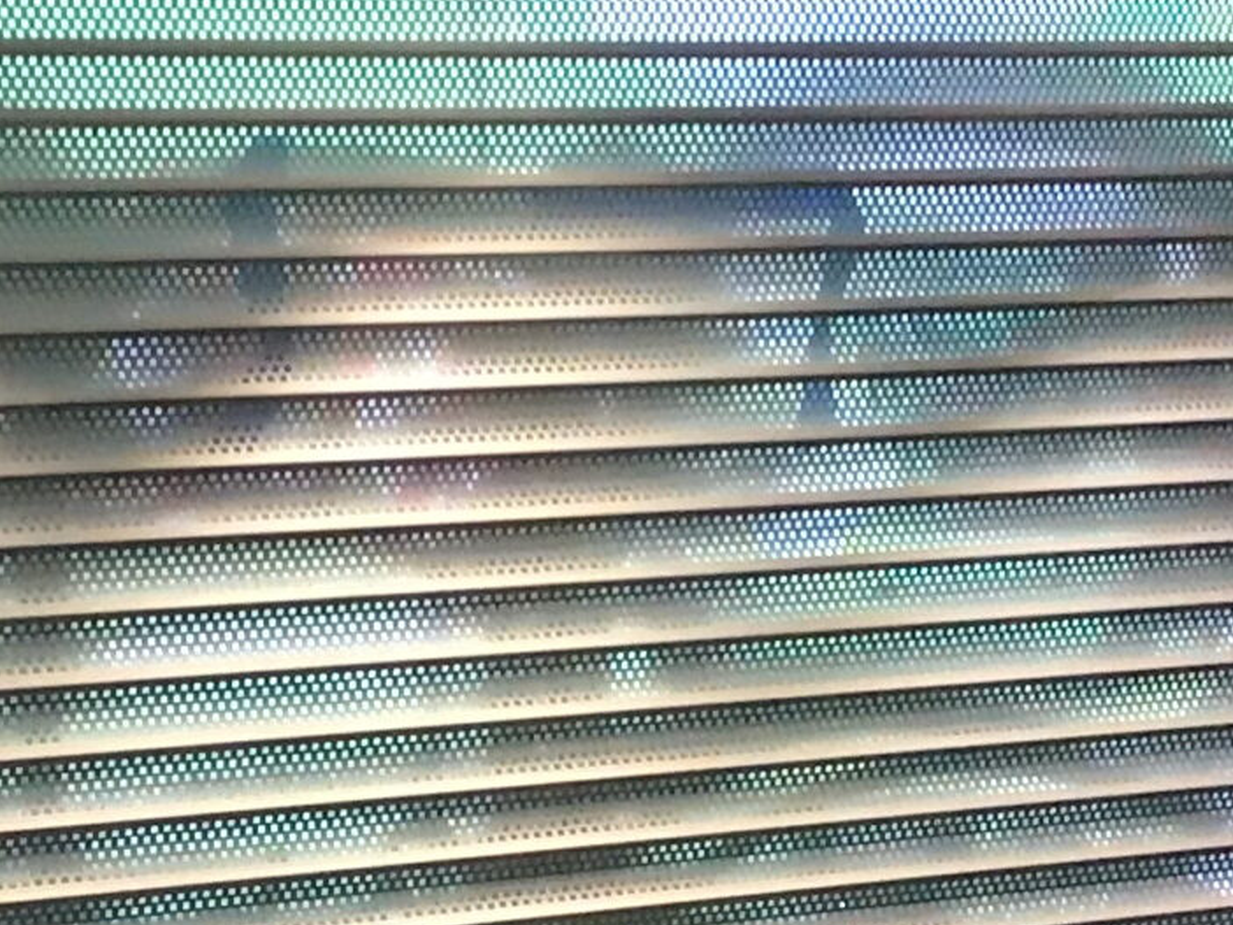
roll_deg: +2.5
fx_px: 4026
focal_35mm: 113
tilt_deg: +0.2
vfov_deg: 13.1
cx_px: 98
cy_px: 697
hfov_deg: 17.1
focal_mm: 3.3
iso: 160
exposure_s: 1/30
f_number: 2.4
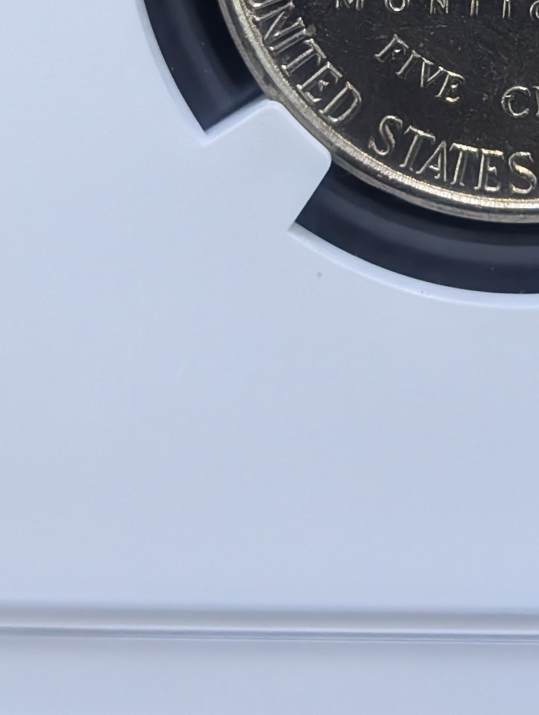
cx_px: 492
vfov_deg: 15.8
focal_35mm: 121
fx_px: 2506
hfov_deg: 12.2
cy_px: -74
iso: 645
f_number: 1.68
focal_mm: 6.9
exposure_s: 1/120
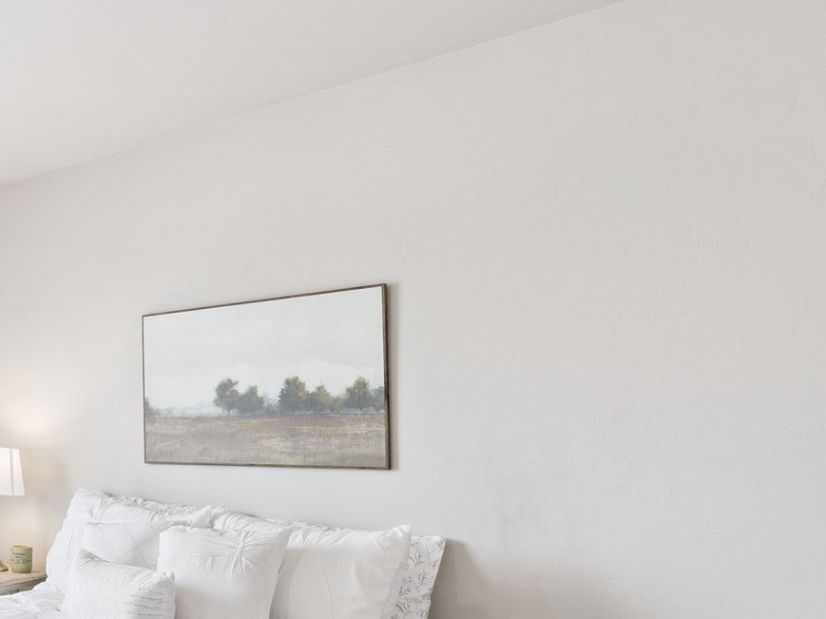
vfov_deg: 41.3
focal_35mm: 34
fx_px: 811
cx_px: -62
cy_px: 403
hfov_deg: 43.2
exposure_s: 1/60
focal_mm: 10
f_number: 7.1
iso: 200
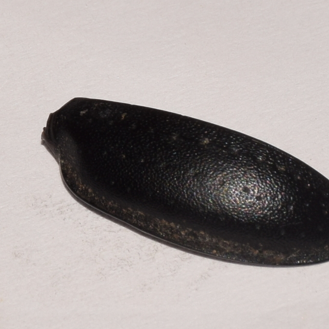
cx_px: 213
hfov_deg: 6.5
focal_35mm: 268
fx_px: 2882
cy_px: 164
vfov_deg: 6.5
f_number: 16
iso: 100
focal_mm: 140
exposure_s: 1/200
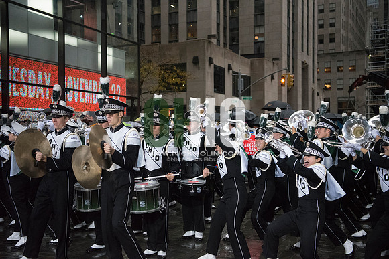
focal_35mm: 46
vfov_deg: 29.3
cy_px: 130
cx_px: 194
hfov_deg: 42.7
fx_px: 497
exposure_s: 1/4000
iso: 10000
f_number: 2.8
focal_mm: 46
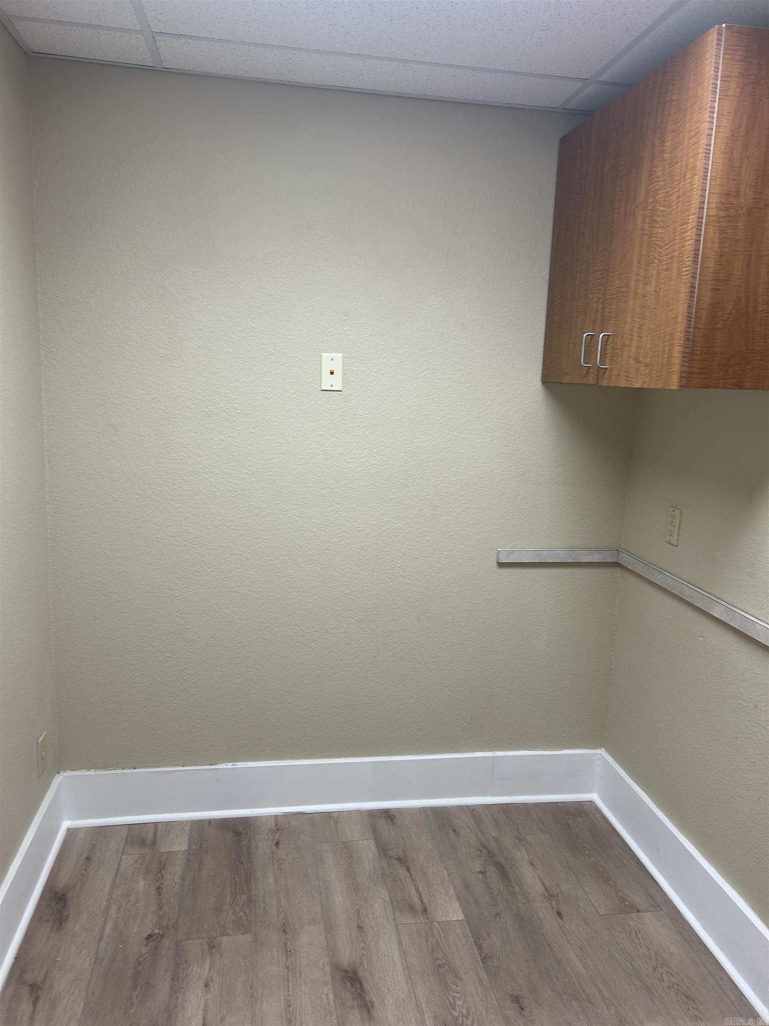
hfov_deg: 53.1
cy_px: 513
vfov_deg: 67.3
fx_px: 770
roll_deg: -1.9
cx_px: 384
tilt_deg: -9.0
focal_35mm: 26
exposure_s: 1/120
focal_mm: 5.7
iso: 50
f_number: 1.5
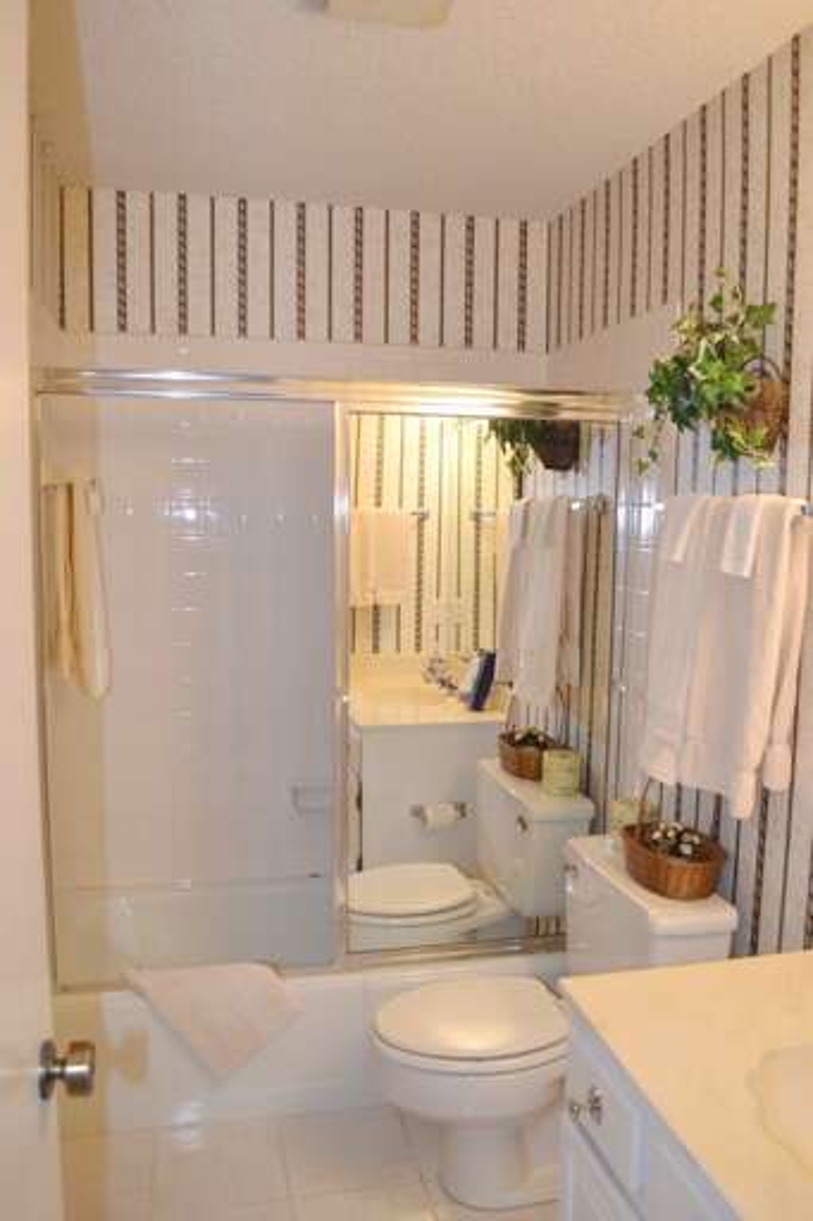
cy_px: 610
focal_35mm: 27
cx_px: 406
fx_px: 915
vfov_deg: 67.4
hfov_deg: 47.9
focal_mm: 18
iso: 220
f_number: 4
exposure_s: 1/30
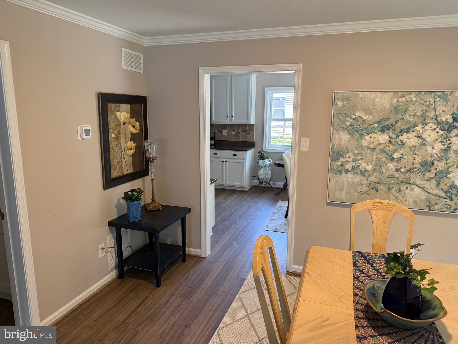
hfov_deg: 71.6
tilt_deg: -6.3
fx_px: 318
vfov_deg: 56.8
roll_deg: -0.2
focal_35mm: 24
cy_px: 172
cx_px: 229
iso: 400
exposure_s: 1/120
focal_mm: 6.76
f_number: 1.78
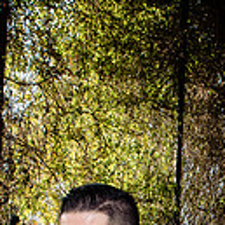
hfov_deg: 16.6
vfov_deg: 16.1
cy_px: 334
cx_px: 288
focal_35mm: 99
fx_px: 728
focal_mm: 26
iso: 1000
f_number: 7.1
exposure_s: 1/200
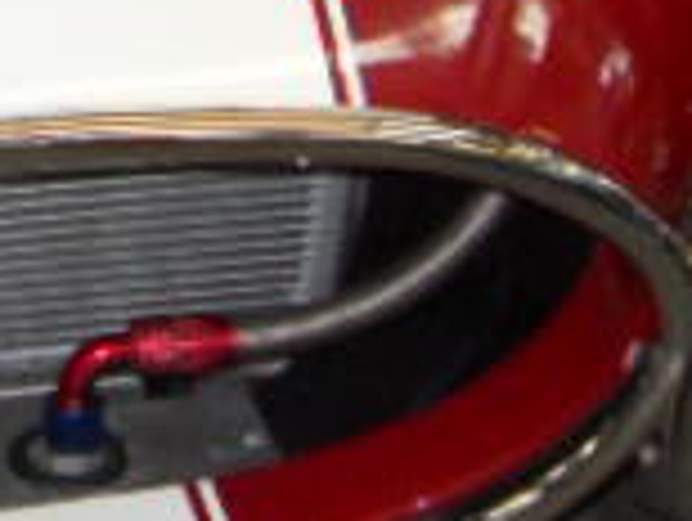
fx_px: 4645
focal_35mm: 232
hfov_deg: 8.2
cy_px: -463
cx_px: -589
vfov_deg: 6.3
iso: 240
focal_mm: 6.3
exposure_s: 1/45
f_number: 3.5
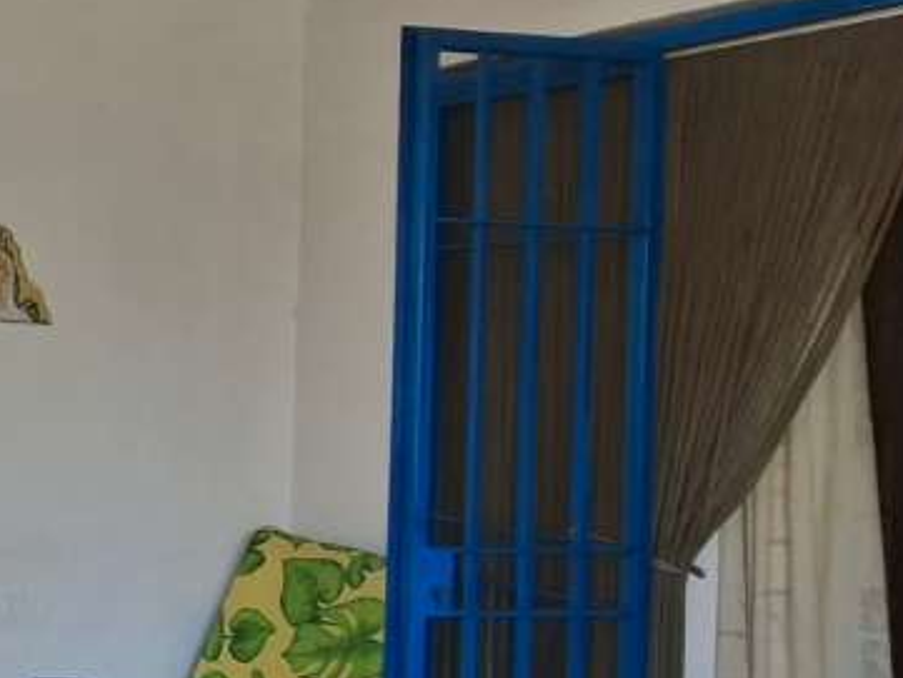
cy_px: 349
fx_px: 1409
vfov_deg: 27.0
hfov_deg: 27.1
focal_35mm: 54
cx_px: -388
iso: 40
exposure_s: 1/103
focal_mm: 1.74
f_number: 2.2
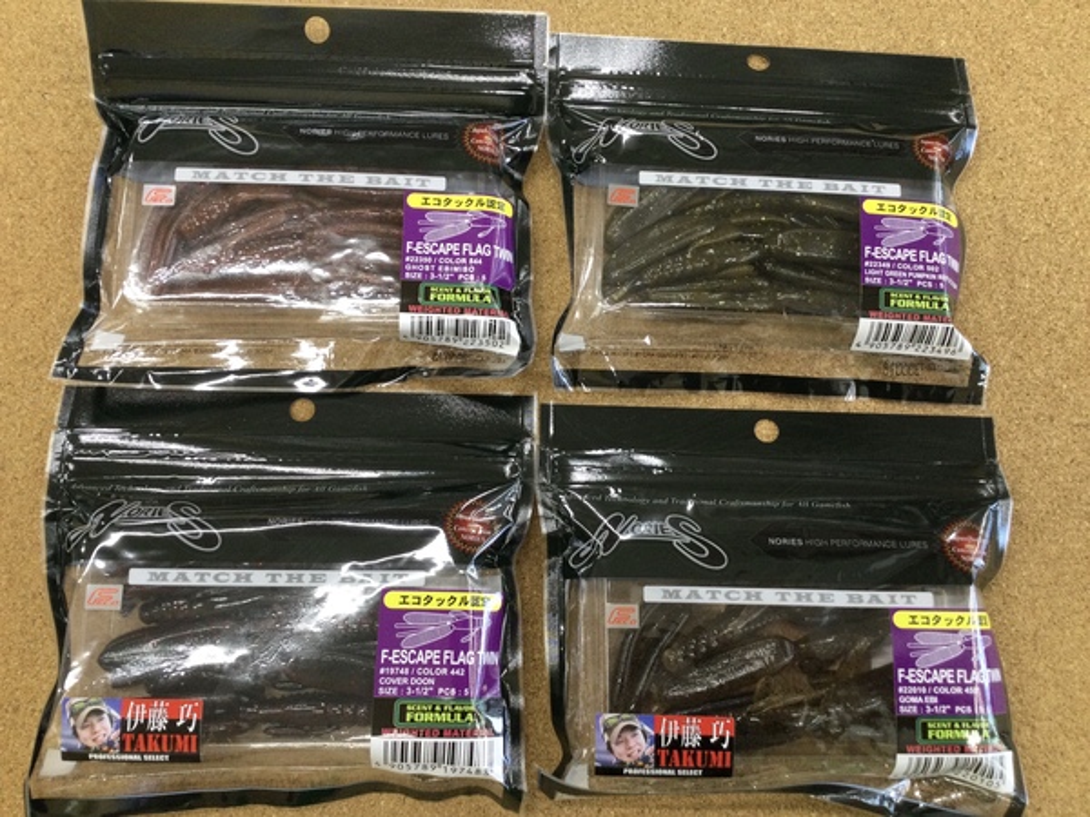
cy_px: 408
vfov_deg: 45.4
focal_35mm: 31
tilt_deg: -77.2
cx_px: 545
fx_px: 976
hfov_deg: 58.4
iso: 40
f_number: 2.4
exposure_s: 1/30
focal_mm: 3.3
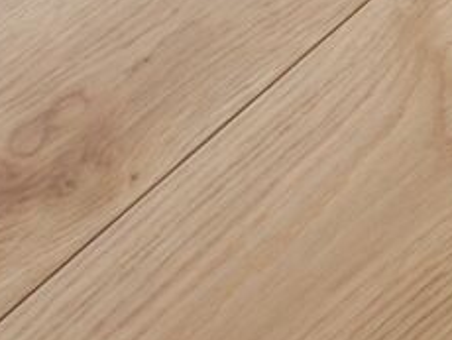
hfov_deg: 10.4
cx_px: 823
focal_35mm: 178
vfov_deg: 8.2
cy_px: -139
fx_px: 2327
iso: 200
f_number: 4.4
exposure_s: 1/80
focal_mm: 20
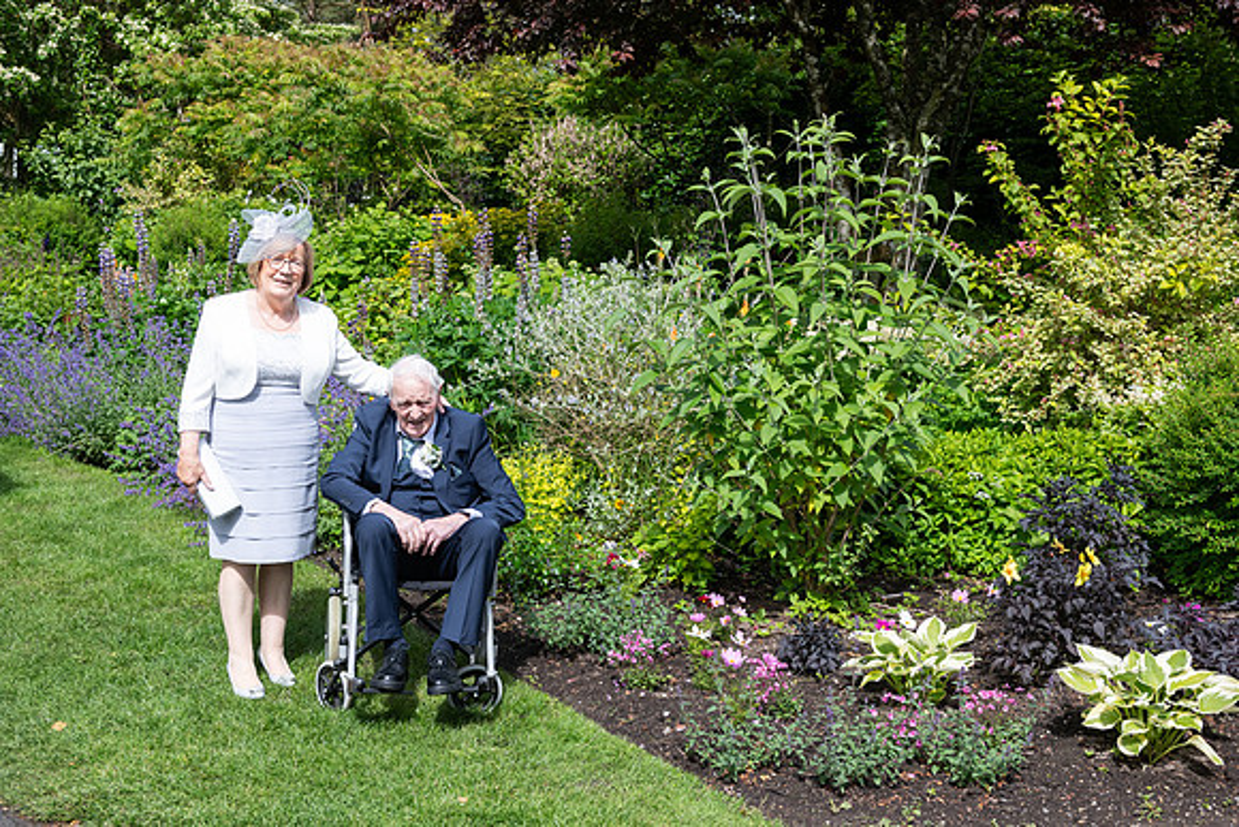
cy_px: 414
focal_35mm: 48
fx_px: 1652
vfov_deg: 28.1
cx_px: 620
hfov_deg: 41.1
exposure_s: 1/1000
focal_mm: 48
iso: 320
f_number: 5.6
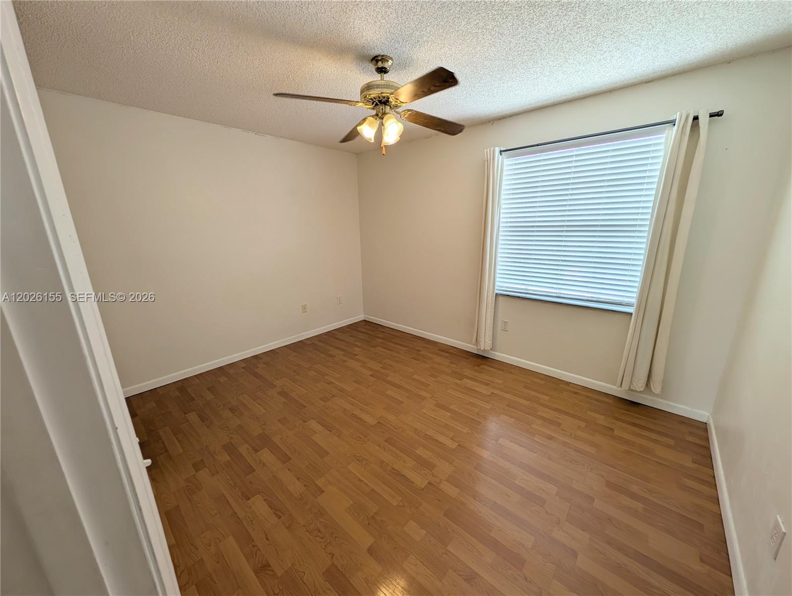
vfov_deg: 94.6
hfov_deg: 110.5
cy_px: 298
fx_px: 275
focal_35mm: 12
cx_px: 396
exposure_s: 1/120
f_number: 1.95
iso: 42
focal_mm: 2.23
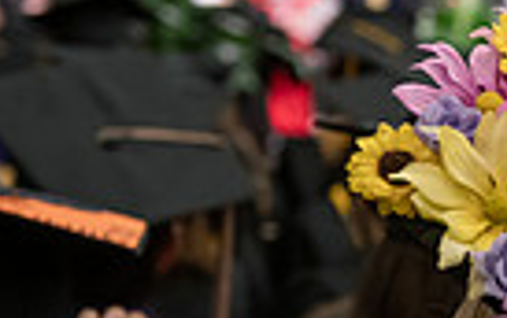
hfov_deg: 9.6
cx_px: 944
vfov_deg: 6.3
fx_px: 2864
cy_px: 279
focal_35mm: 207
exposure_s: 1/200
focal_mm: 48
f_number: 4
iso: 1000
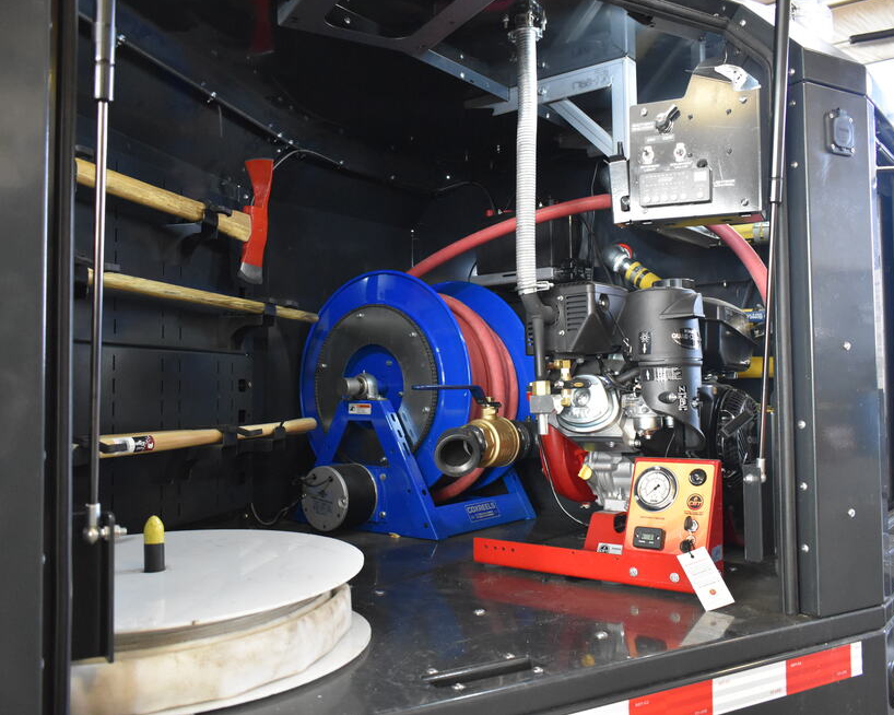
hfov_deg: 57.2
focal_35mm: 31
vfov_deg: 47.1
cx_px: 459
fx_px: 820
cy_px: 351
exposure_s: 1/125
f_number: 3.5
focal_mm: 18
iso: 2800
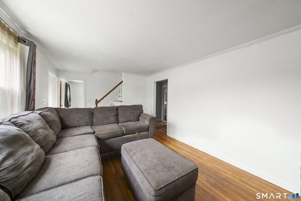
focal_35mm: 12
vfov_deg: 90.0
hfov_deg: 112.6
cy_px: 100
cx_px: 150
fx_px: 100
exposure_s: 1/8
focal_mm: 12
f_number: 8
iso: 320
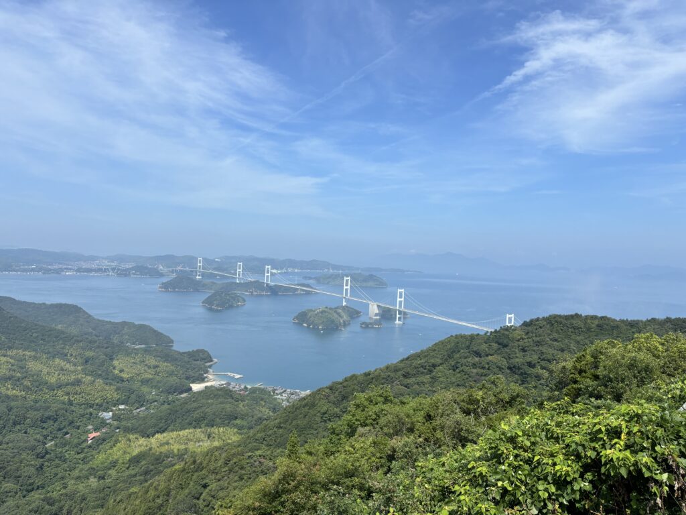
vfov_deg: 53.1
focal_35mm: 26
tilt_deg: -0.4
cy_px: 258
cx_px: 343
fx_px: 515
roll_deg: -2.8
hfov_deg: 67.3
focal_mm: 5.96
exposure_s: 1/4082
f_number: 1.6
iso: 50
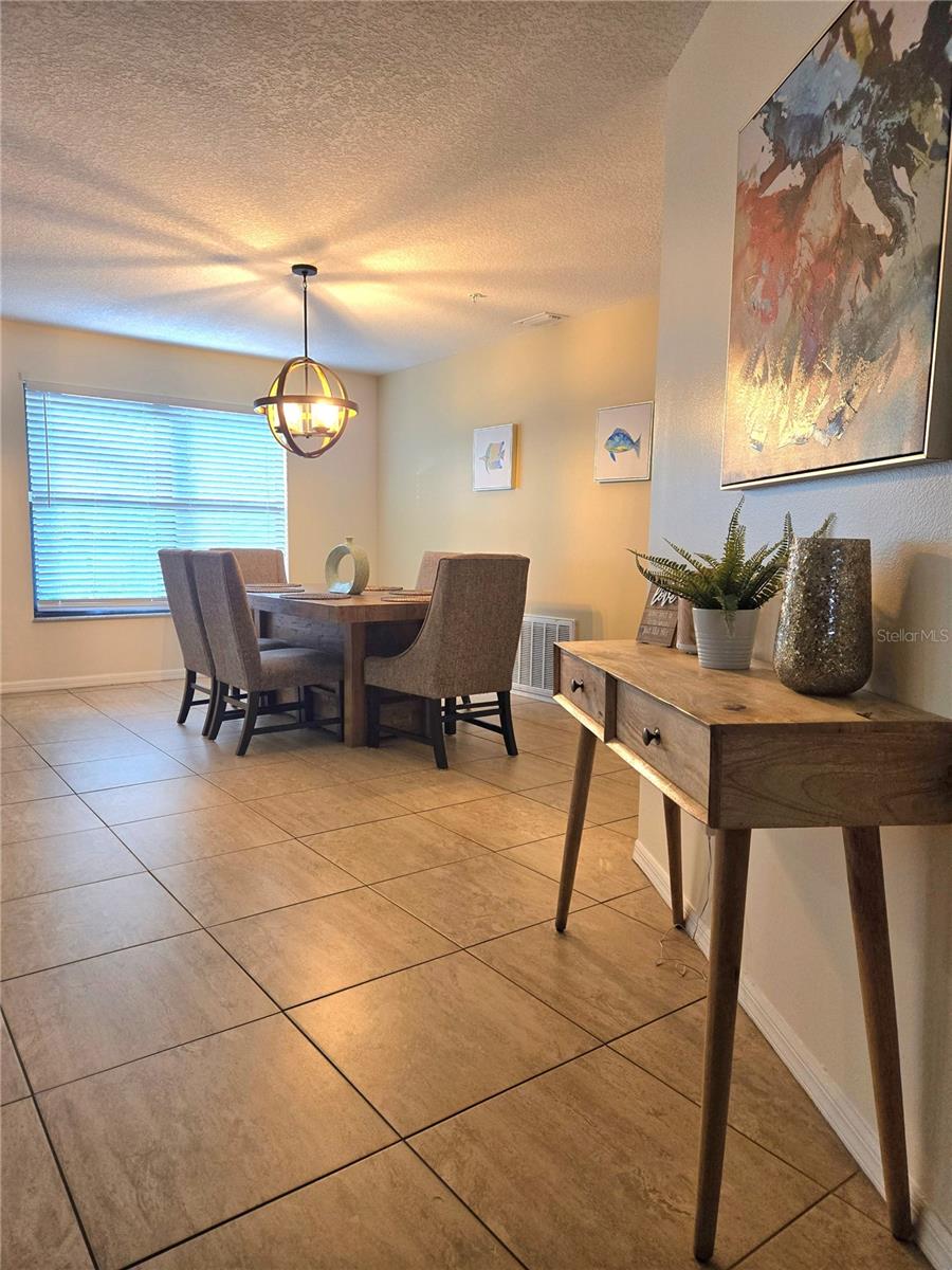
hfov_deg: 58.9
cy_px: 635
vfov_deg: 73.9
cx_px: 476
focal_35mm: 23
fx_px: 843
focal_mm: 5.4
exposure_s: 1/120
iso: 160
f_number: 1.8
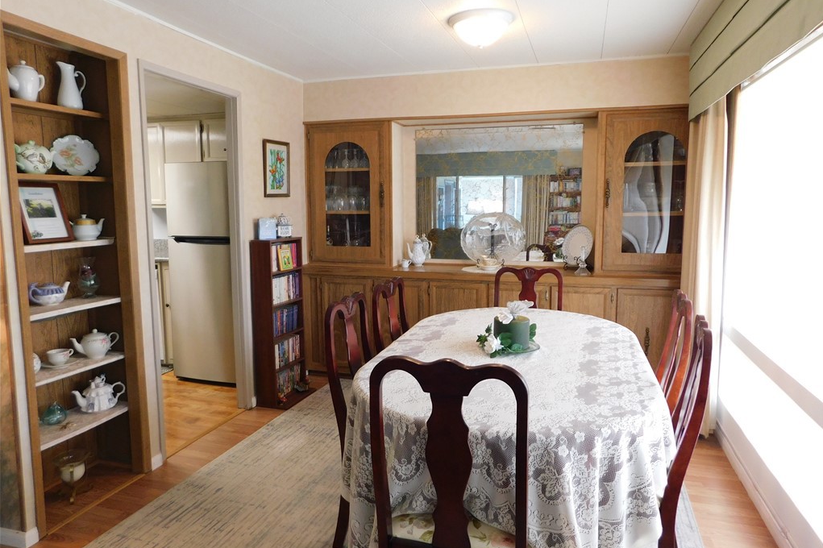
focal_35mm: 24
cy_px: 269
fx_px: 548
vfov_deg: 53.1
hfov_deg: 73.8
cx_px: 412
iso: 200
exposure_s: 1/30
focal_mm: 4
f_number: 3
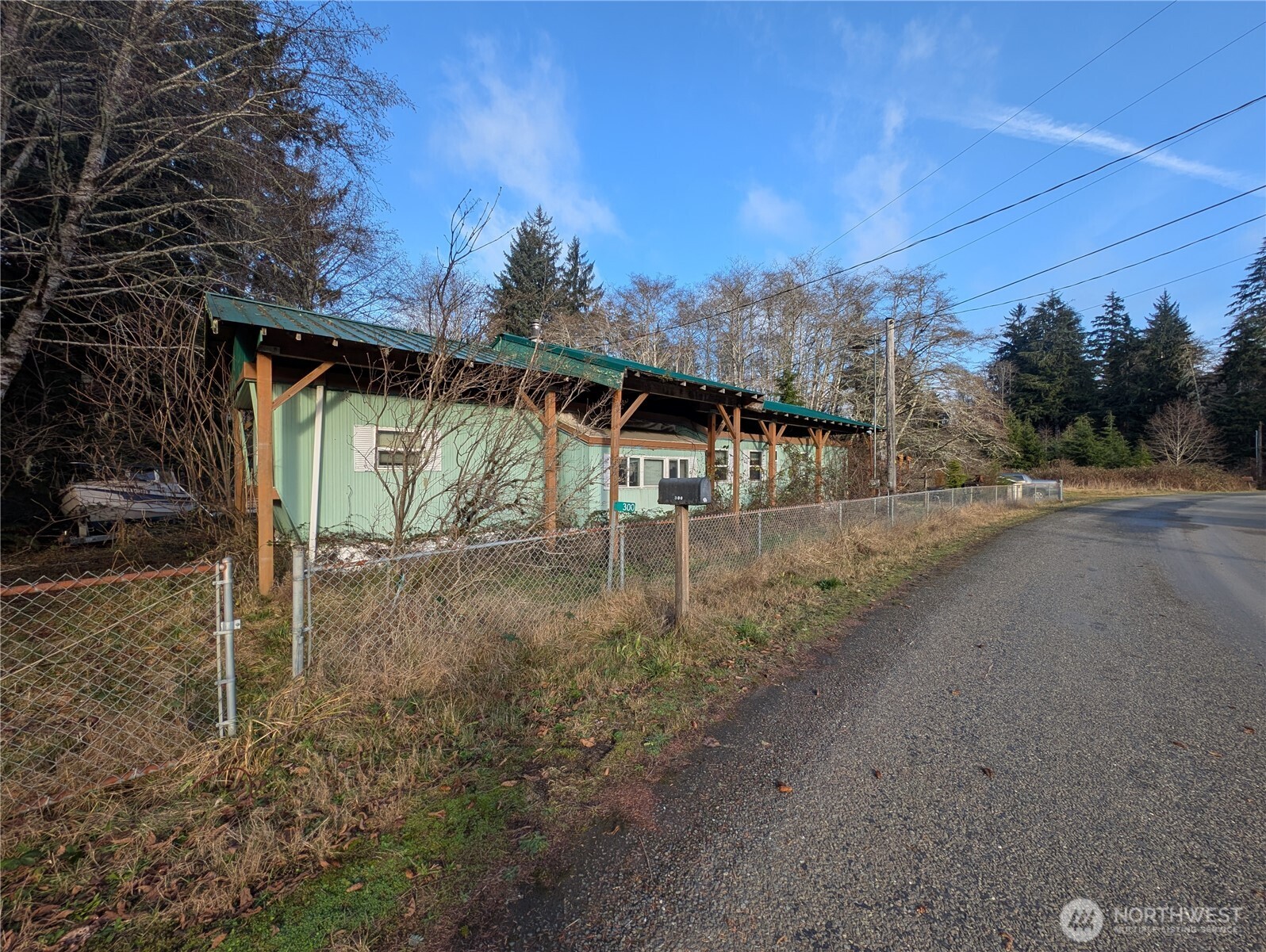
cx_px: 633
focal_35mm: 12
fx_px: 439
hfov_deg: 110.5
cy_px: 476
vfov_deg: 94.6
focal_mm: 2.23
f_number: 1.95
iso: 40
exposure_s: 1/595
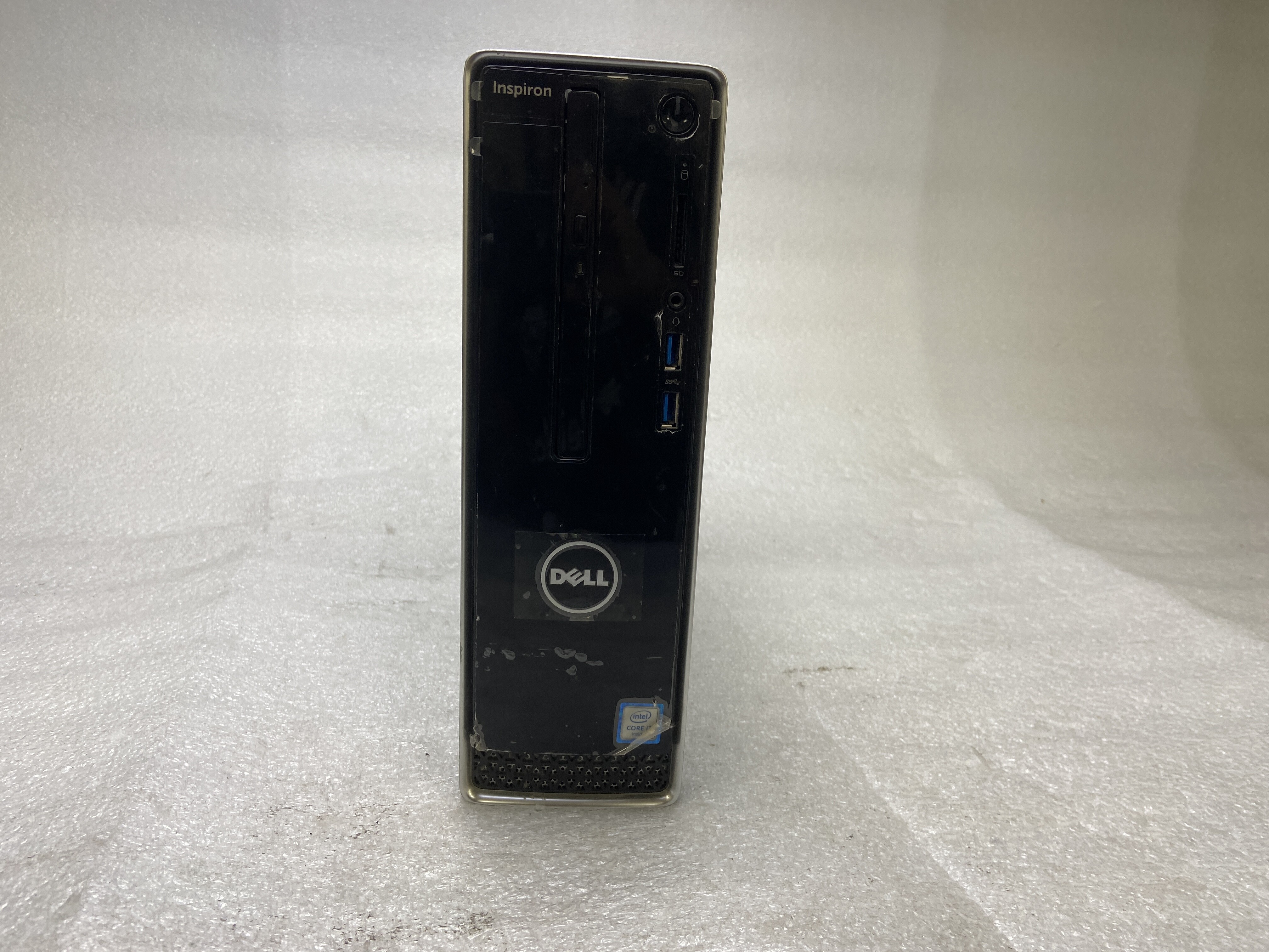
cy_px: 476
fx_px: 953
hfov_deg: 67.3
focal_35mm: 26
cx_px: 634
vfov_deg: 53.1
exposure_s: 1/120
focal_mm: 4.25
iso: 64
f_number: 1.8
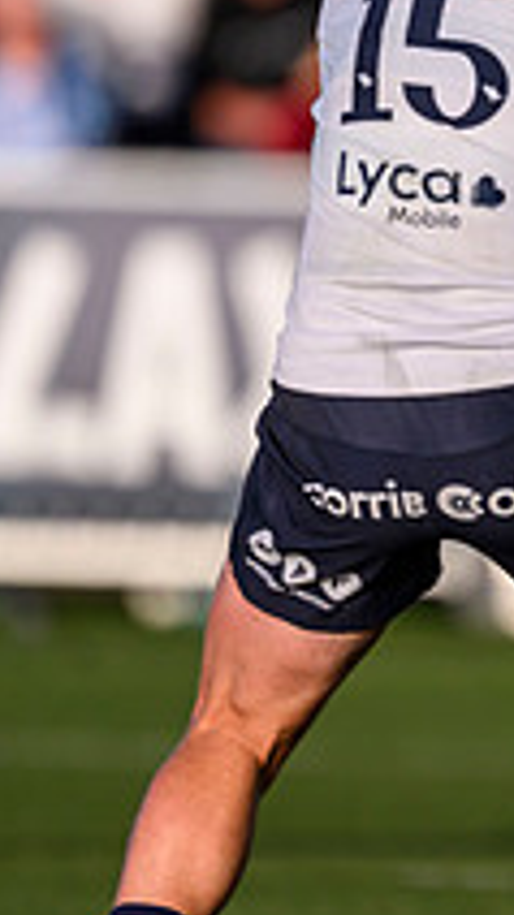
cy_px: 245
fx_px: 44533
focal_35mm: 1835
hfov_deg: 0.7
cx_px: 966
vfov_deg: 1.2
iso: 500
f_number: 4
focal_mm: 560
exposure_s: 1/4000
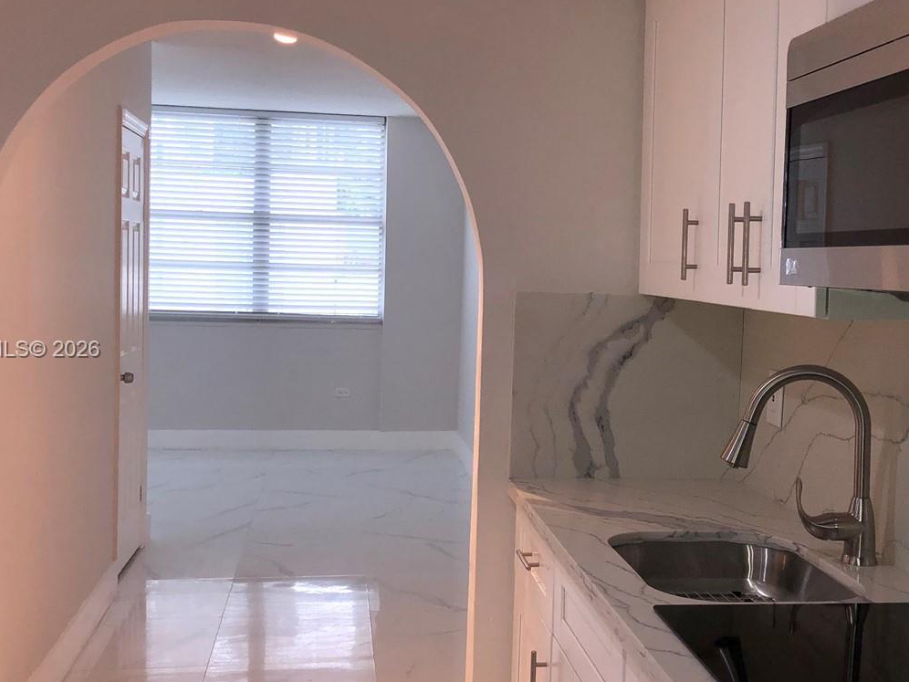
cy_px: 351
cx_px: 546
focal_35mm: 45
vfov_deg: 32.2
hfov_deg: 41.9
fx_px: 1182
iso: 20
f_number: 1.8
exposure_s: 1/130
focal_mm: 3.99
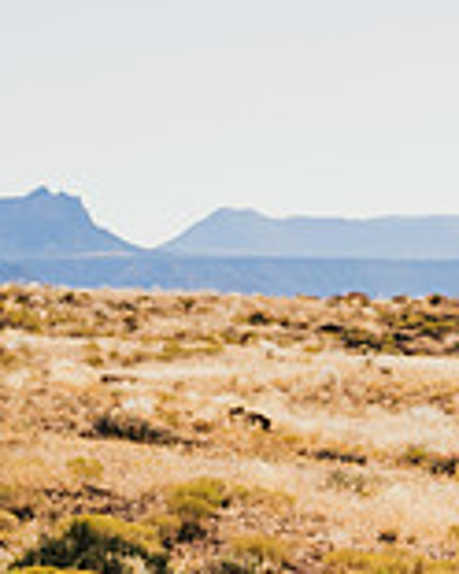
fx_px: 4551
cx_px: 870
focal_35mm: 268
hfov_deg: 5.7
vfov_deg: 7.2
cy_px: 536
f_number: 5
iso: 100
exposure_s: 1/1000
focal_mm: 70
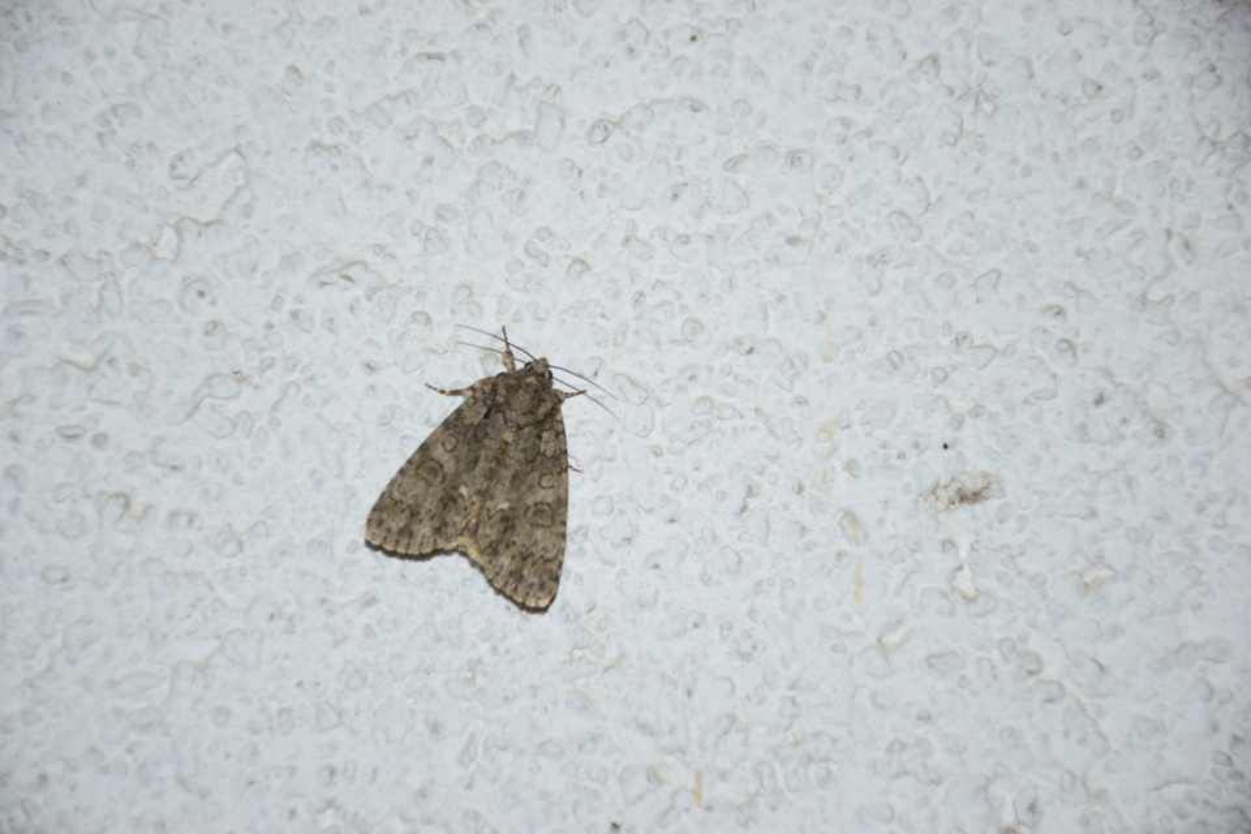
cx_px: 626
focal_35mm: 210
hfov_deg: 9.8
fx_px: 7297
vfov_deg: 6.5
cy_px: 417
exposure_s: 1/60
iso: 500
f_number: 5.6
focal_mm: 140
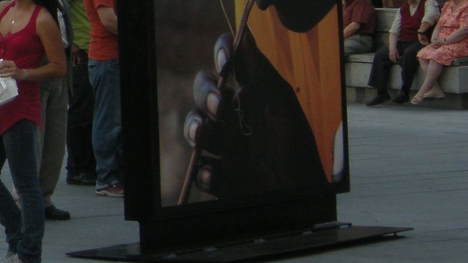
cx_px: -189
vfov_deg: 6.7
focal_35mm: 179
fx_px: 2222
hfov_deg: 11.6
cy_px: -84
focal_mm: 10.1
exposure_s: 1/187
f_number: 6.1
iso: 64
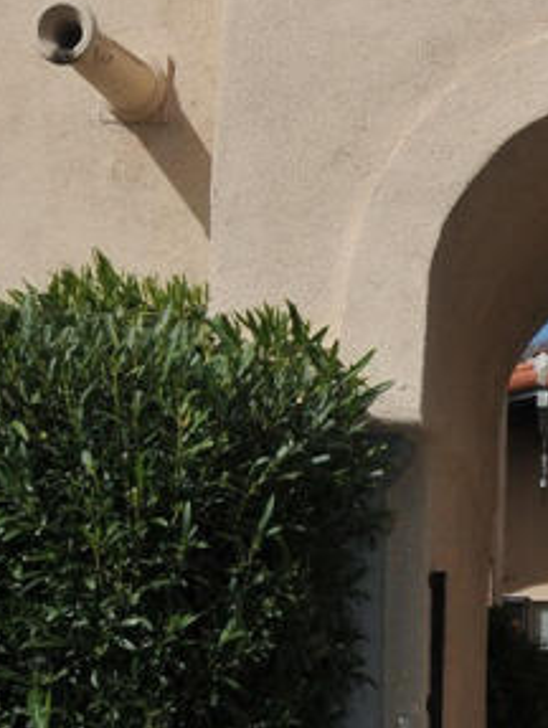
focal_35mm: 77
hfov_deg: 18.3
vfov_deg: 25.2
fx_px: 1622
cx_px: 632
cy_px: 487
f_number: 18
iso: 320
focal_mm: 20
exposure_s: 1/250
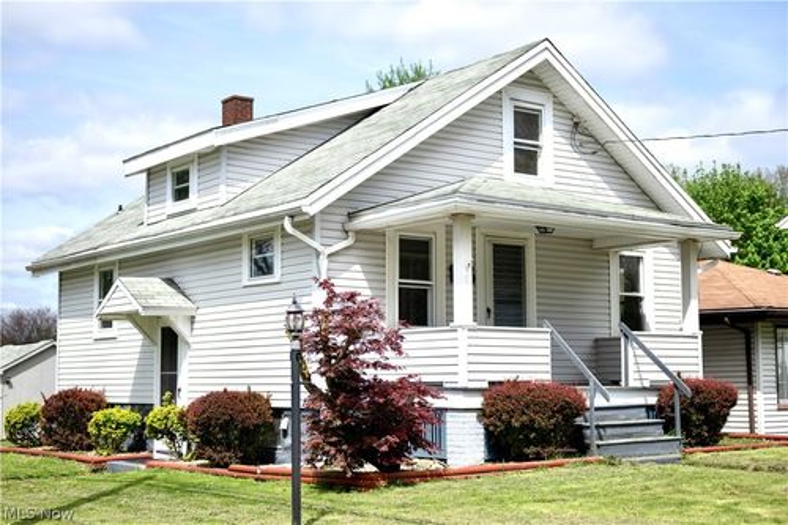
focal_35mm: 50
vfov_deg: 27.0
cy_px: 262
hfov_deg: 39.6
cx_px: 394
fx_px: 1094
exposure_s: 1/2000
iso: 32
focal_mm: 50
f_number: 1.8
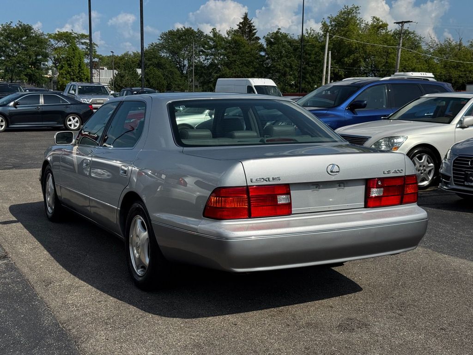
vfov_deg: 30.3
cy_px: 178
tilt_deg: -7.6
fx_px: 656
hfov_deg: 39.7
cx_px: 236
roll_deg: -1.3
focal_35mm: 48
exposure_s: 1/5848
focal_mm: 6.76
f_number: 1.78
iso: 64
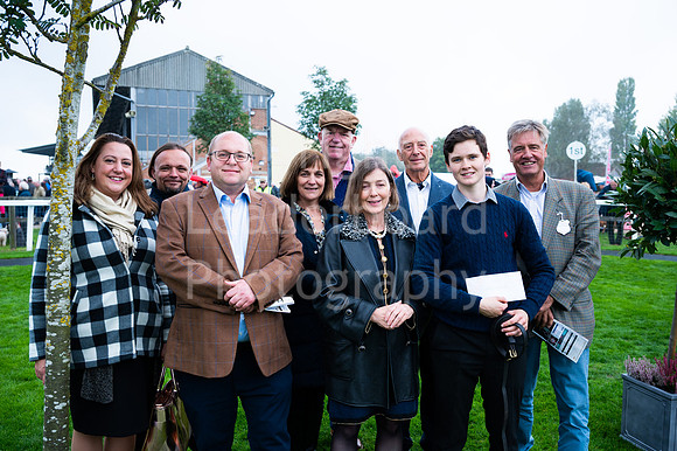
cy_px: 226
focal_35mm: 32
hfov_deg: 58.7
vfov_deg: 41.1
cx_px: 338
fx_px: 601
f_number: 4
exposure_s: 1/640
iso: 500
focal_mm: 32
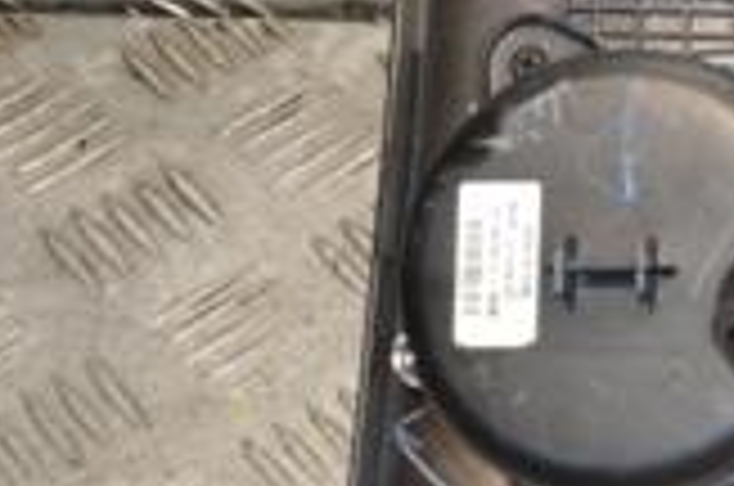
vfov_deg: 7.7
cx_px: 1292
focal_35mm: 177
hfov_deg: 10.9
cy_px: 27
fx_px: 3602
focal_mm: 32
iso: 800
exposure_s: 1/125
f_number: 5
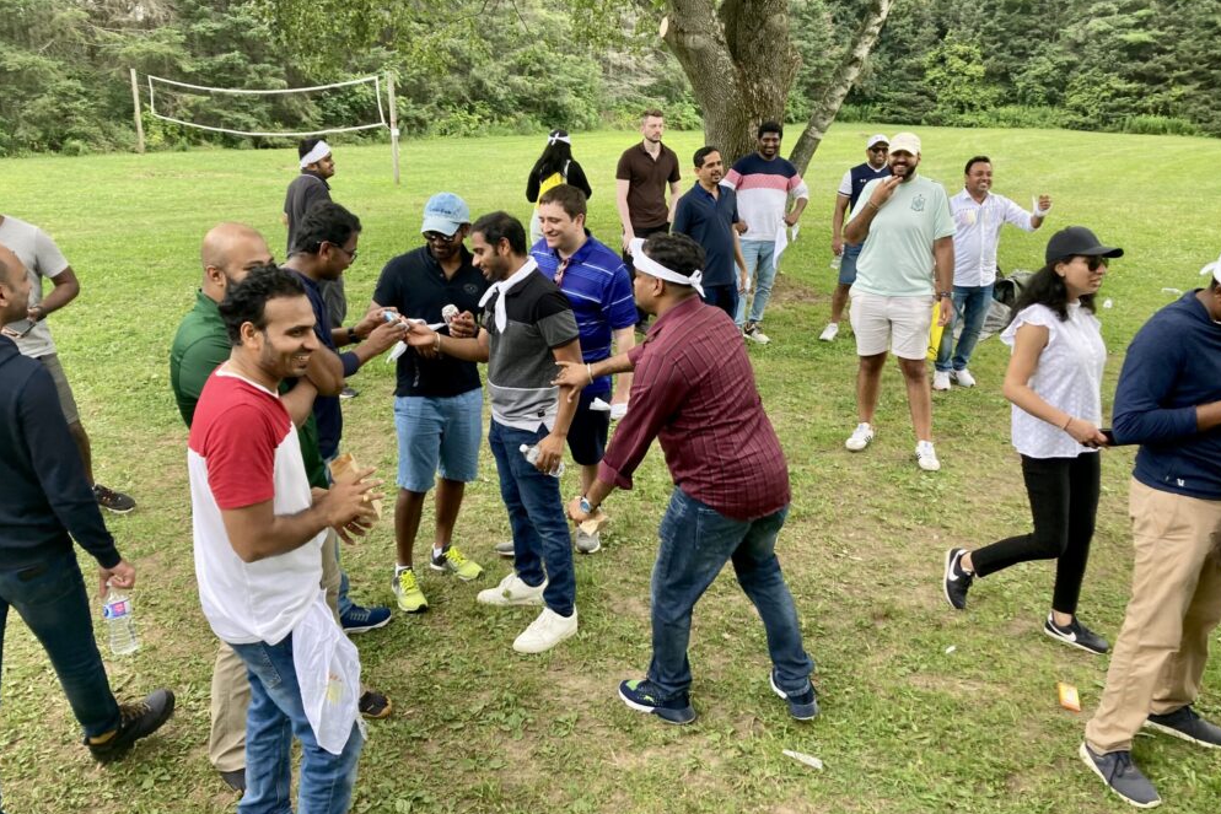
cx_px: 607
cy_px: 366
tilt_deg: -16.0
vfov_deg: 43.6
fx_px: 1018
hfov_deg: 61.9
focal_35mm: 30
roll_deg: -2.2
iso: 20
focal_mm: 3.99
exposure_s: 1/144
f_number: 1.8
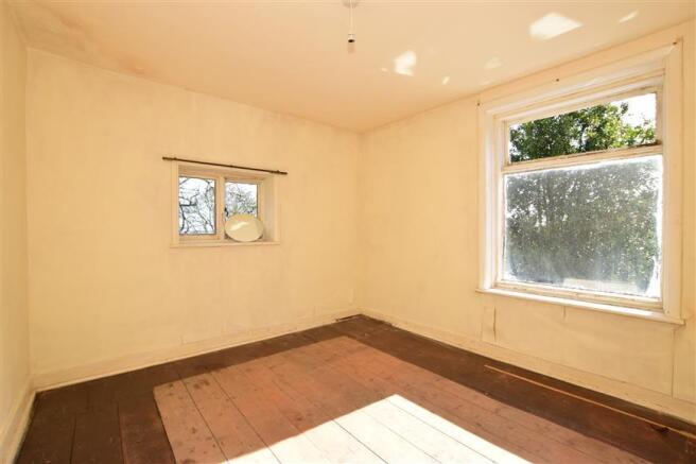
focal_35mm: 15
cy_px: 232
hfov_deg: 100.4
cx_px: 348
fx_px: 290
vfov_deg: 77.3
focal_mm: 10
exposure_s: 1/200
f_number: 9
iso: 400
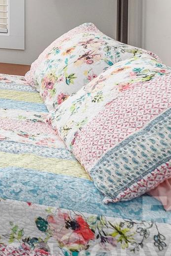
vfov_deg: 31.2
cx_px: -204
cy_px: -42
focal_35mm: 55
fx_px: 392
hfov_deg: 16.2
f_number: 8
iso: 320
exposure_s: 1/200
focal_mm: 14
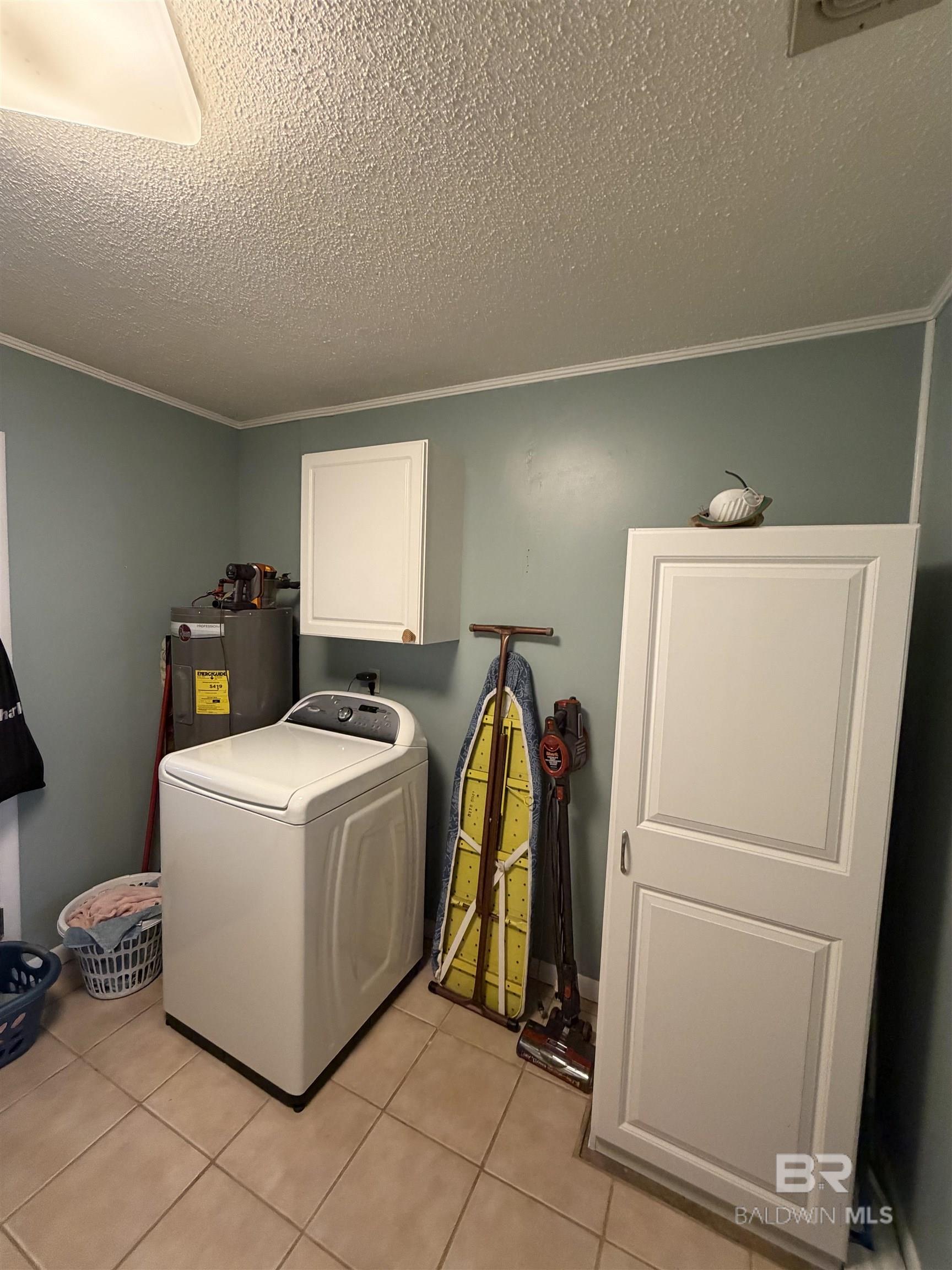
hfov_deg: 85.7
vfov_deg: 102.1
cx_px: 476
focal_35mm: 14
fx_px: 513
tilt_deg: -5.3
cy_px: 635
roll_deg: -1.7
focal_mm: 2.22
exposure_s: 1/60
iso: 400
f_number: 2.2
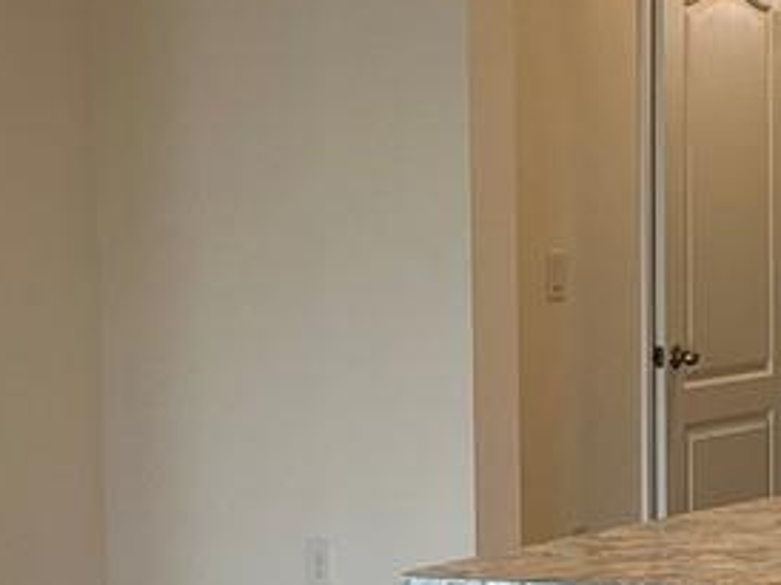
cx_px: 530
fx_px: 3426
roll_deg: +0.8
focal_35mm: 152
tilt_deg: -6.6
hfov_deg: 13.0
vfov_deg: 9.7
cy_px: 534
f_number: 1.5
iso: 64
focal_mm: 5.7
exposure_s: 1/120
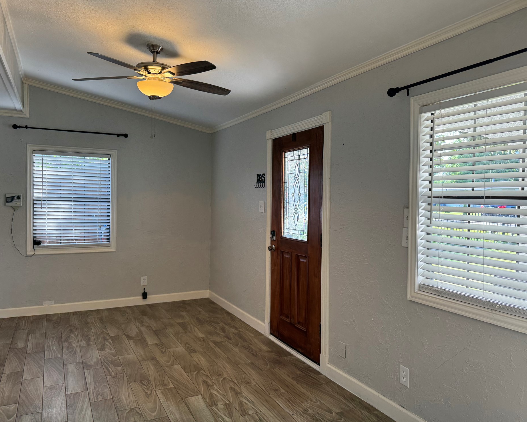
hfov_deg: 66.0
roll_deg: -1.1
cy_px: 208
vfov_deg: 54.9
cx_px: 250
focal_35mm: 26
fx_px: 406
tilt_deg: -2.2
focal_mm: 6.76
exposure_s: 1/120
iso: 100
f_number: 1.78
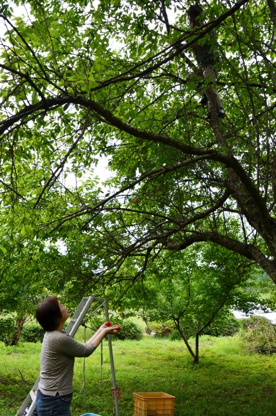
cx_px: 138
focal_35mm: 30
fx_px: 347
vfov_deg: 62.0
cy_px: 208
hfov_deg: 43.4
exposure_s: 1/250
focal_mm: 20
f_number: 8
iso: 200
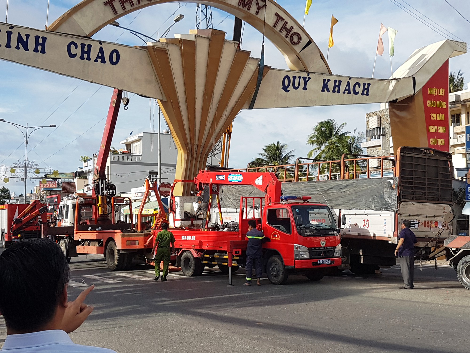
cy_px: 176
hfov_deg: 67.3
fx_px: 353
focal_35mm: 26
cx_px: 235
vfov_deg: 53.1
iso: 40
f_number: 1.7
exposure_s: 1/1748
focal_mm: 4.2
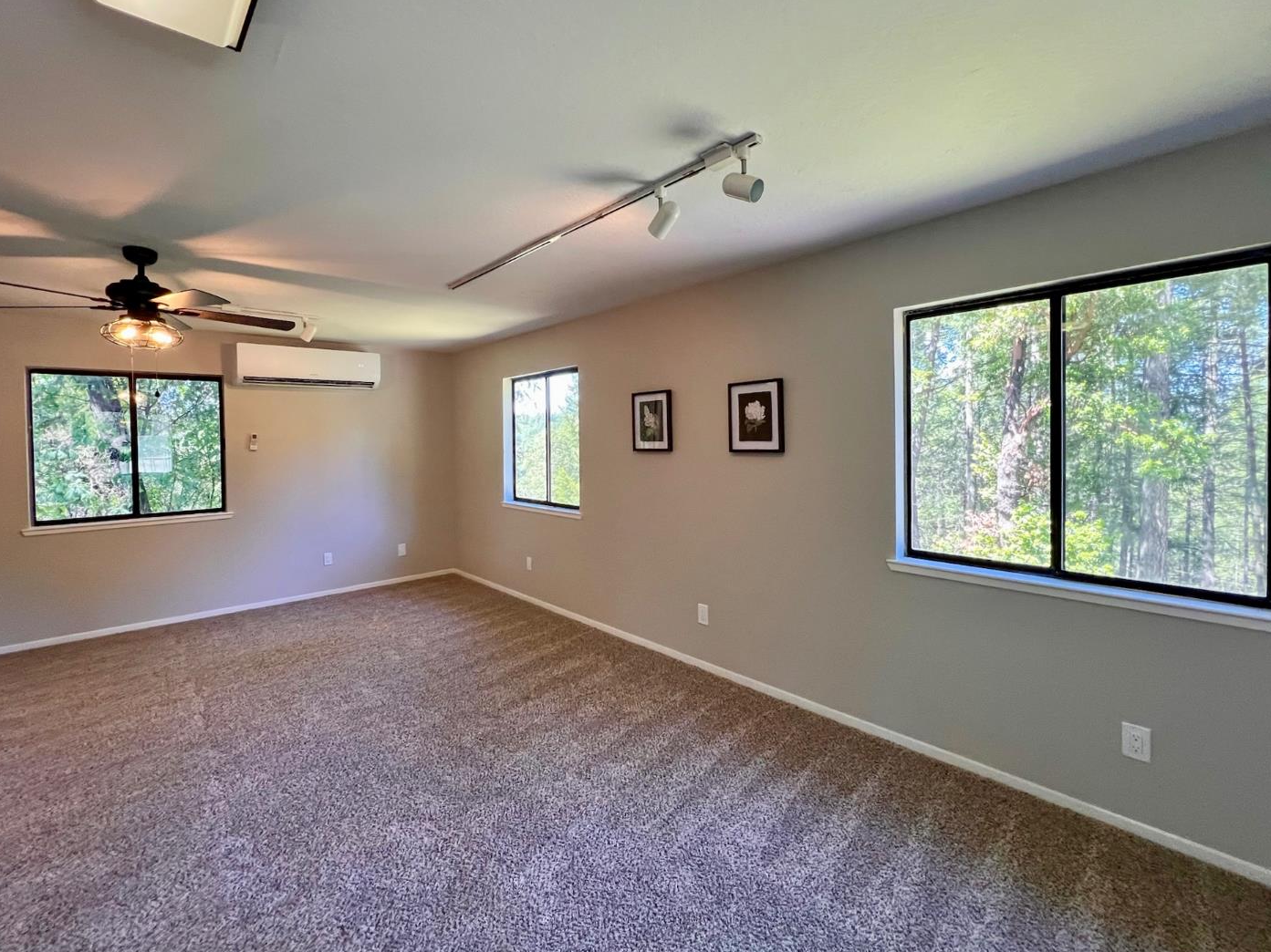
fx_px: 514
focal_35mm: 14
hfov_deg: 102.1
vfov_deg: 85.6
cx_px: 621
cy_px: 450
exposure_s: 1/120
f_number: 1.8
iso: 200
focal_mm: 1.57
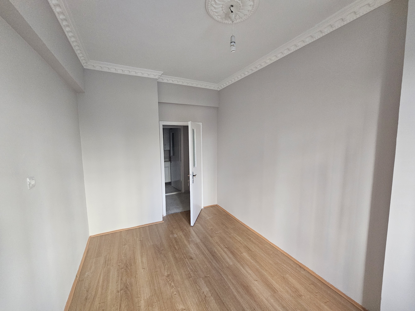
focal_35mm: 13
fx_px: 156
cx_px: 208
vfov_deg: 89.9
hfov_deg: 106.2
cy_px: 156
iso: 250
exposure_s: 1/100
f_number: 2.2
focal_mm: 2.2
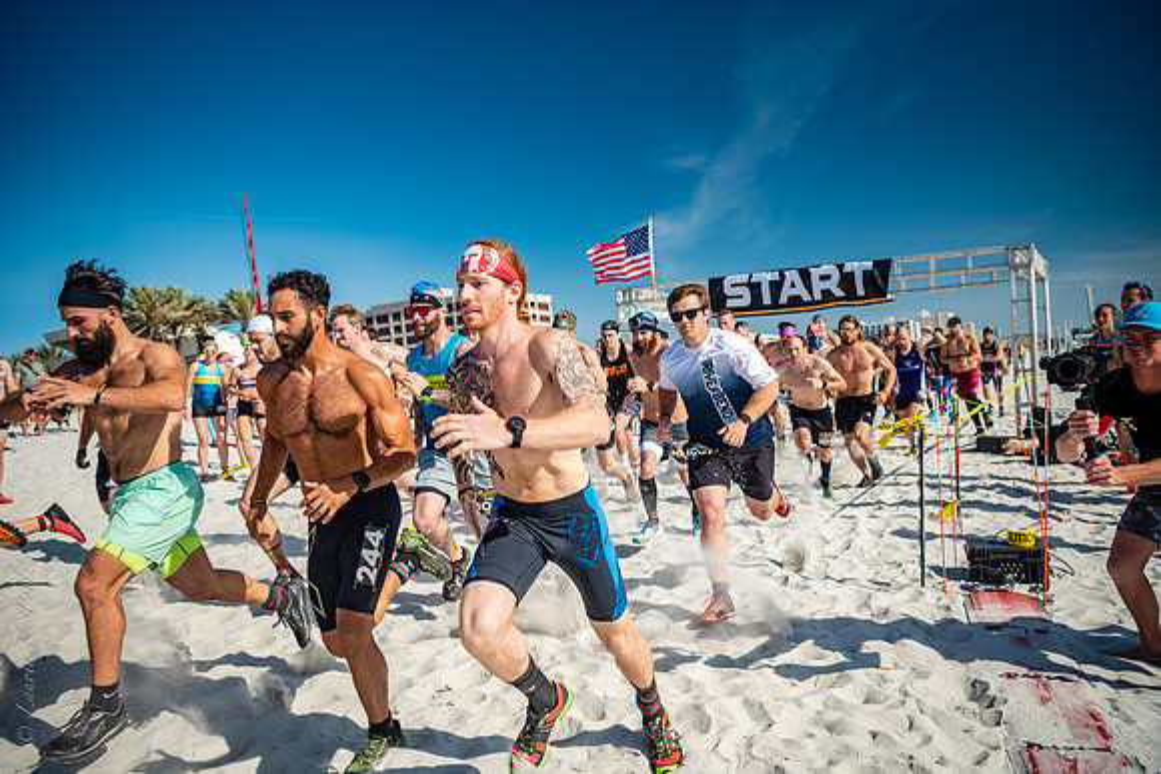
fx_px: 871
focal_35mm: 27
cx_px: 580
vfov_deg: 48.0
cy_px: 387
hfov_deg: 67.4
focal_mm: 27
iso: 400
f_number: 2.8
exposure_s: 1/4000
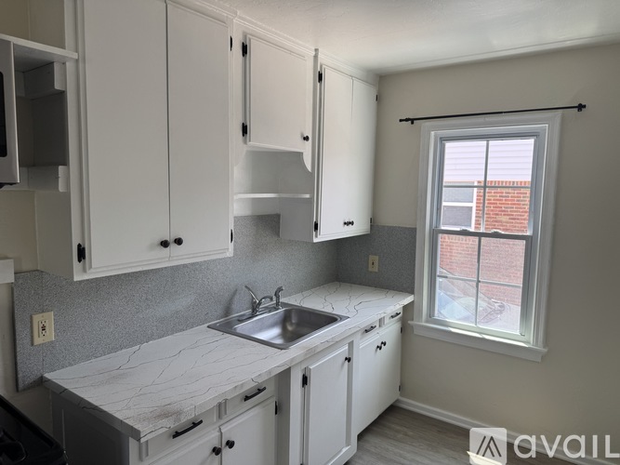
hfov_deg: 71.6
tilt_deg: -7.1
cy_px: 232
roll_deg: -1.5
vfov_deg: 56.8
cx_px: 310
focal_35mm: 24
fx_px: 430
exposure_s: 1/221
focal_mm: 6.76
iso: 64
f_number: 1.78
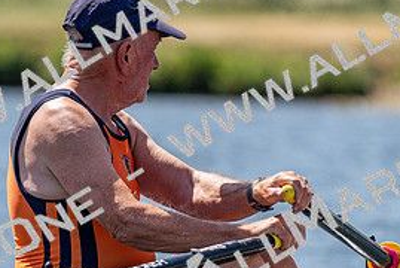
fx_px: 9755
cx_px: 59
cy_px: 182
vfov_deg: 1.6
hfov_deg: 2.3
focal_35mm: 877
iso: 320
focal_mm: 407
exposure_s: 1/2000
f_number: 6.3
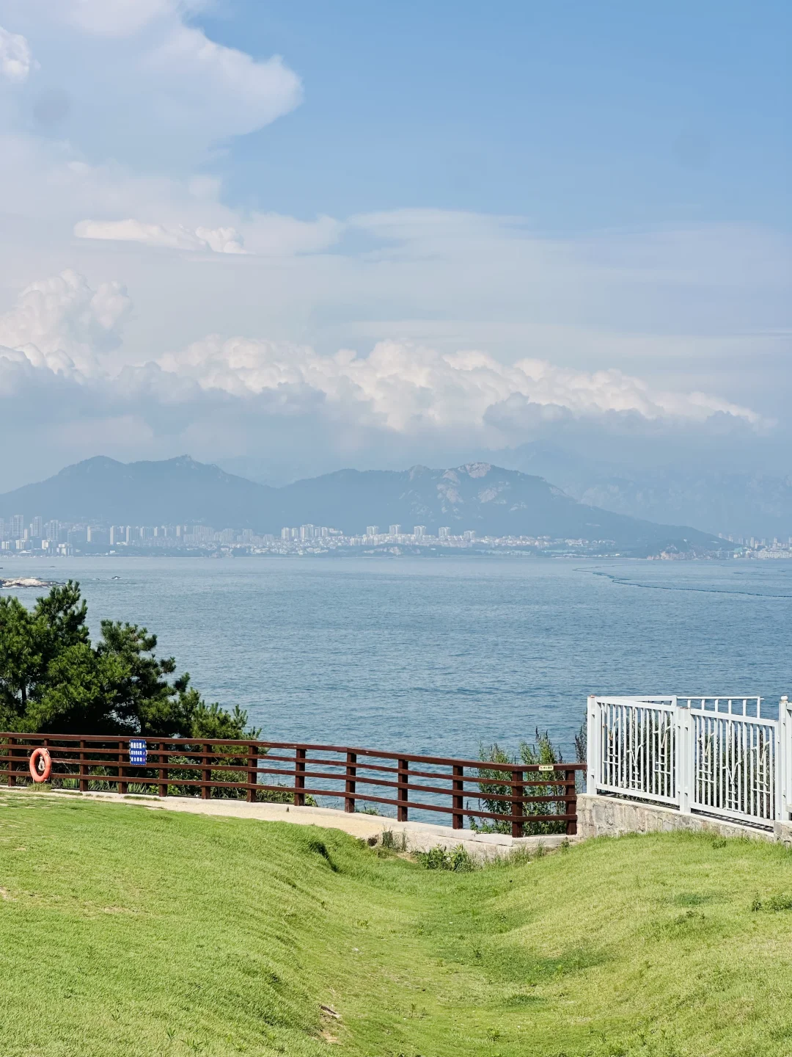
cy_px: 528
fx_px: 2349
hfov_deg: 19.1
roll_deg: -1.1
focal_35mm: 77
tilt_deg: +0.8
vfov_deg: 25.3
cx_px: 396
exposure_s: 1/1357
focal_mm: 9
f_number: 2.8
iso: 32
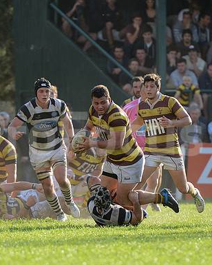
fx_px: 3106
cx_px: 30
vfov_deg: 4.9
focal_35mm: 396
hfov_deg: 3.9
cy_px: 132
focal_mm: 280
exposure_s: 1/640
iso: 320
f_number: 4
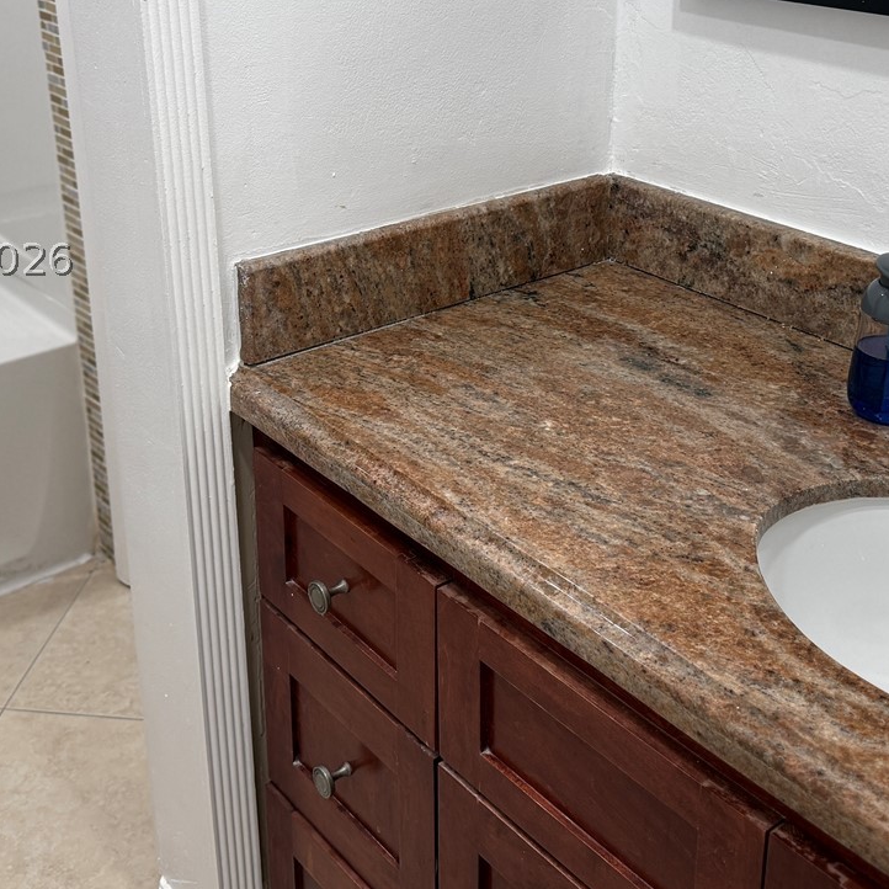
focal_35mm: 47
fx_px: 1366
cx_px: 449
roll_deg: +0.8
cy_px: 259
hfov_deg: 36.1
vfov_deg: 35.5
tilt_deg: -18.6
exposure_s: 1/120
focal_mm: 6.76
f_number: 1.78
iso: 125
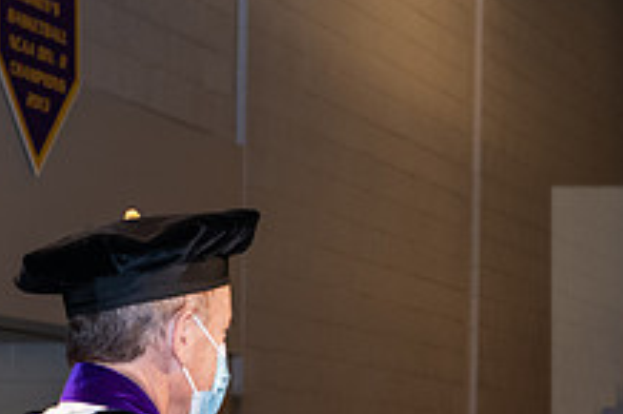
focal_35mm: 165
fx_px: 2853
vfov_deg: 8.2
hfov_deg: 12.4
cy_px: 532
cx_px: 466
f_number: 6.3
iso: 1600
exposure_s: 1/200
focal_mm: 62
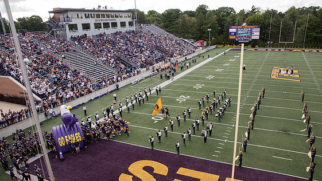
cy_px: 107
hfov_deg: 71.9
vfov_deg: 44.2
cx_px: 166
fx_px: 222
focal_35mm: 26
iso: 640
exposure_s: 1/640
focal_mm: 24
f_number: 6.3
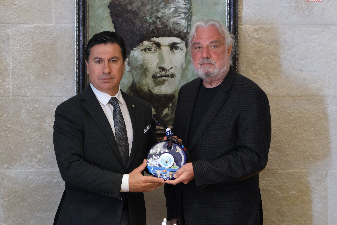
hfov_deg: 18.7
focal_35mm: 109
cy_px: 105
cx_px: 149
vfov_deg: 12.6
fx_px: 1020
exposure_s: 1/200
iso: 6400
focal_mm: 63
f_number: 4
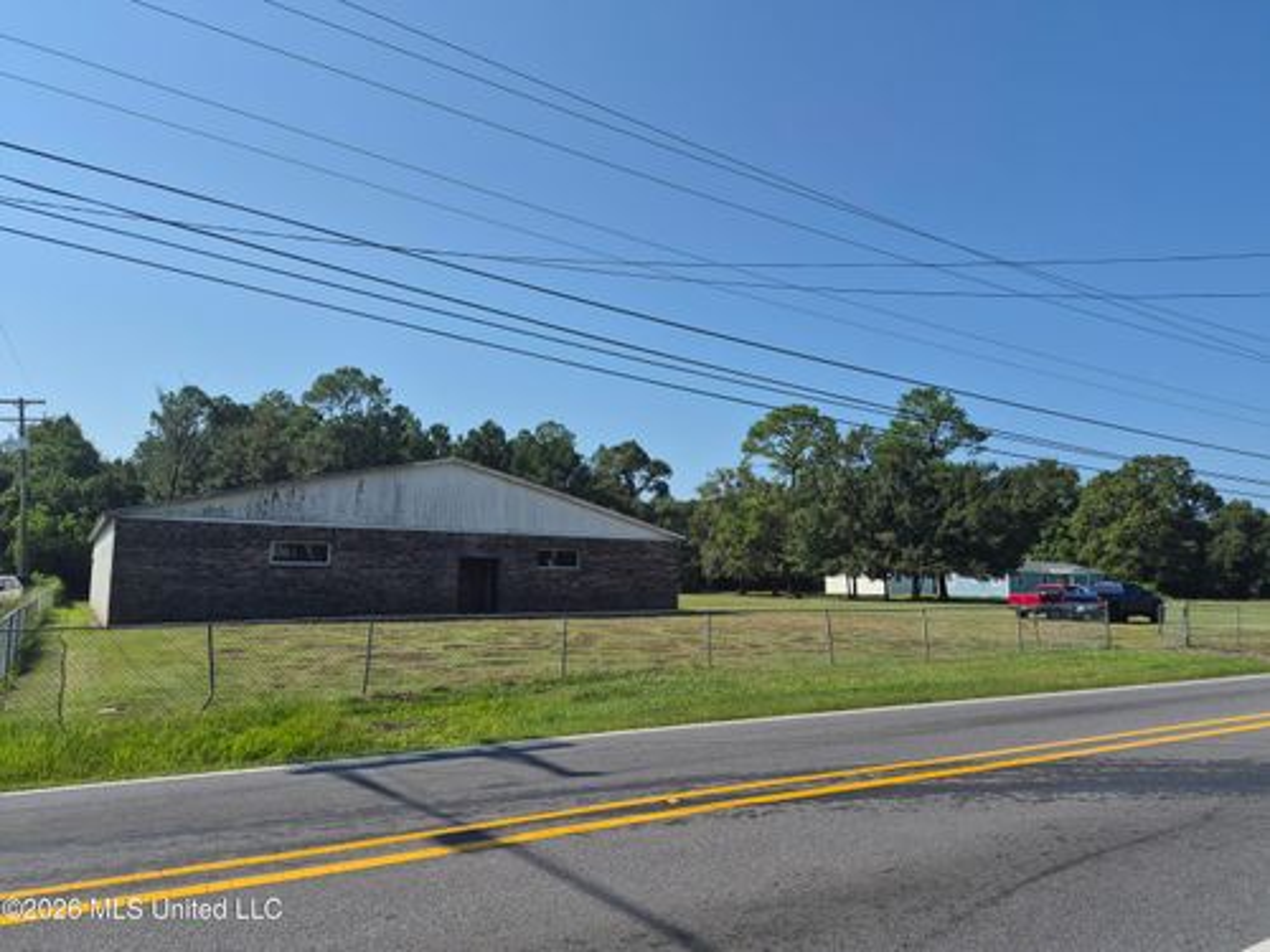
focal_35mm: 23
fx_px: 844
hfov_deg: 73.9
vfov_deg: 58.9
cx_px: 635
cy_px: 476
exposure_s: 1/6832
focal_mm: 5.4
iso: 80
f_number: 1.8
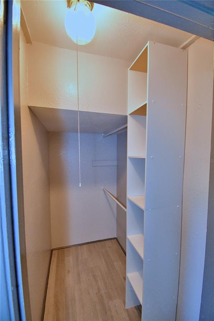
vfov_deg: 100.4
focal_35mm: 15
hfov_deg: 77.3
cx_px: 107
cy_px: 160
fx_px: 134
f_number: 4.5
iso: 1100
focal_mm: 10
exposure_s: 1/30
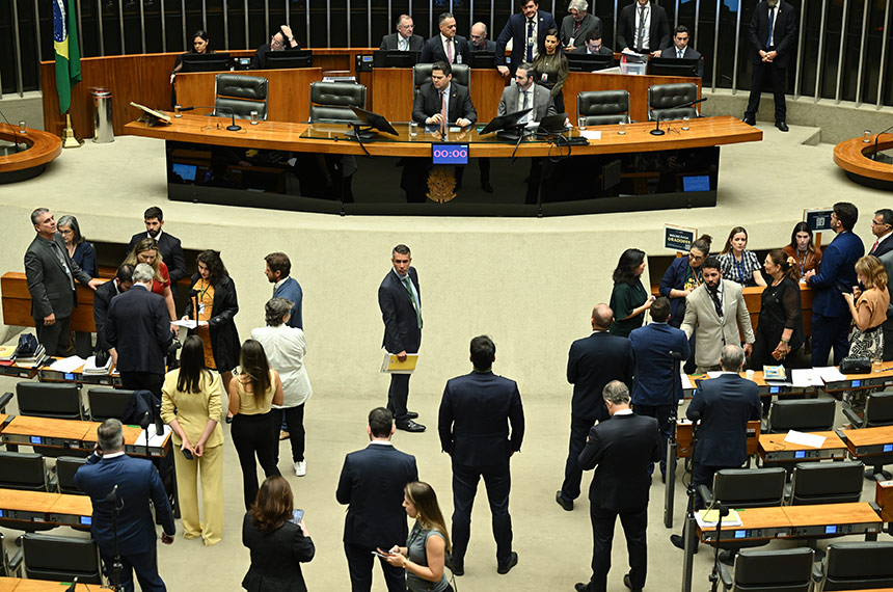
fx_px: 1733
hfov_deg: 28.9
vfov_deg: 19.4
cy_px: 296
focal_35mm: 70
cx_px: 446
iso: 1600
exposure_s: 1/125
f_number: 3.5
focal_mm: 70
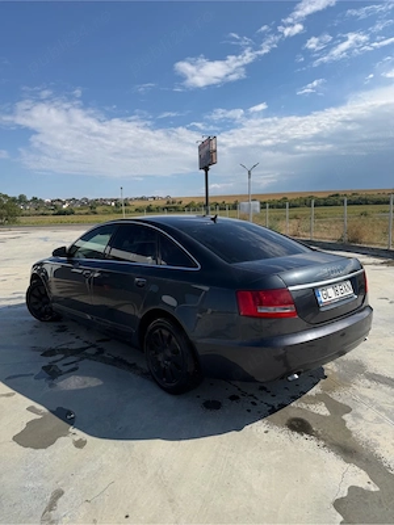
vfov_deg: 71.6
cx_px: 197
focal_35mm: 24
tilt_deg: -8.3
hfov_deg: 56.8
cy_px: 262
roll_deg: +1.6
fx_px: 364
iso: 80
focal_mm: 6.76
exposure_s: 1/6173
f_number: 1.78
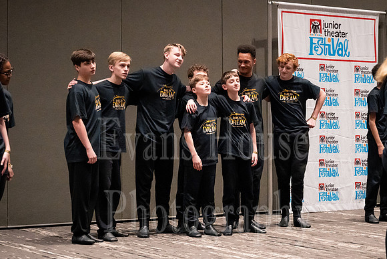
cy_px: 86
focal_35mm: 99
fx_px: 1062
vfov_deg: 13.8
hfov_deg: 20.6
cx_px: 216
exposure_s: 1/320
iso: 5000
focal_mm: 70
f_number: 4
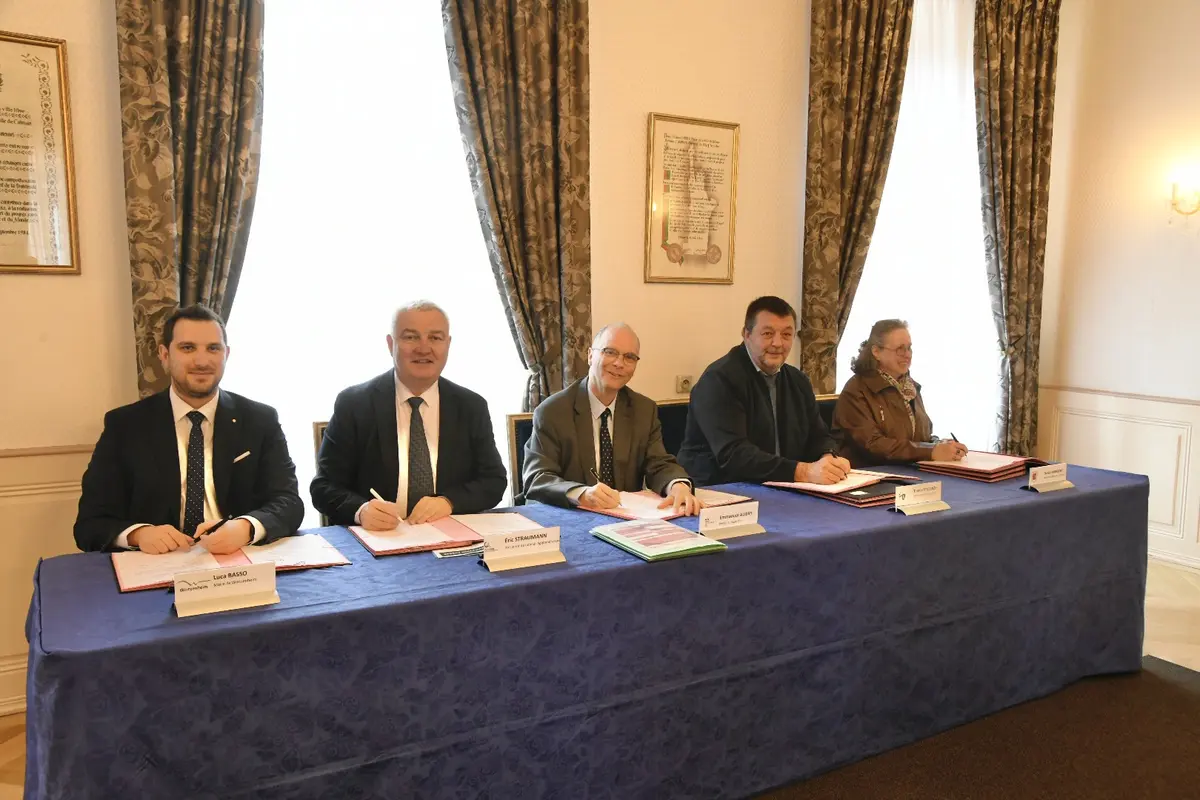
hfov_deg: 65.5
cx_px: 600
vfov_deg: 46.4
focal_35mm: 28
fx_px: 933
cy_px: 400
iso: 2500
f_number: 8
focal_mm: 28
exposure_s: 1/30
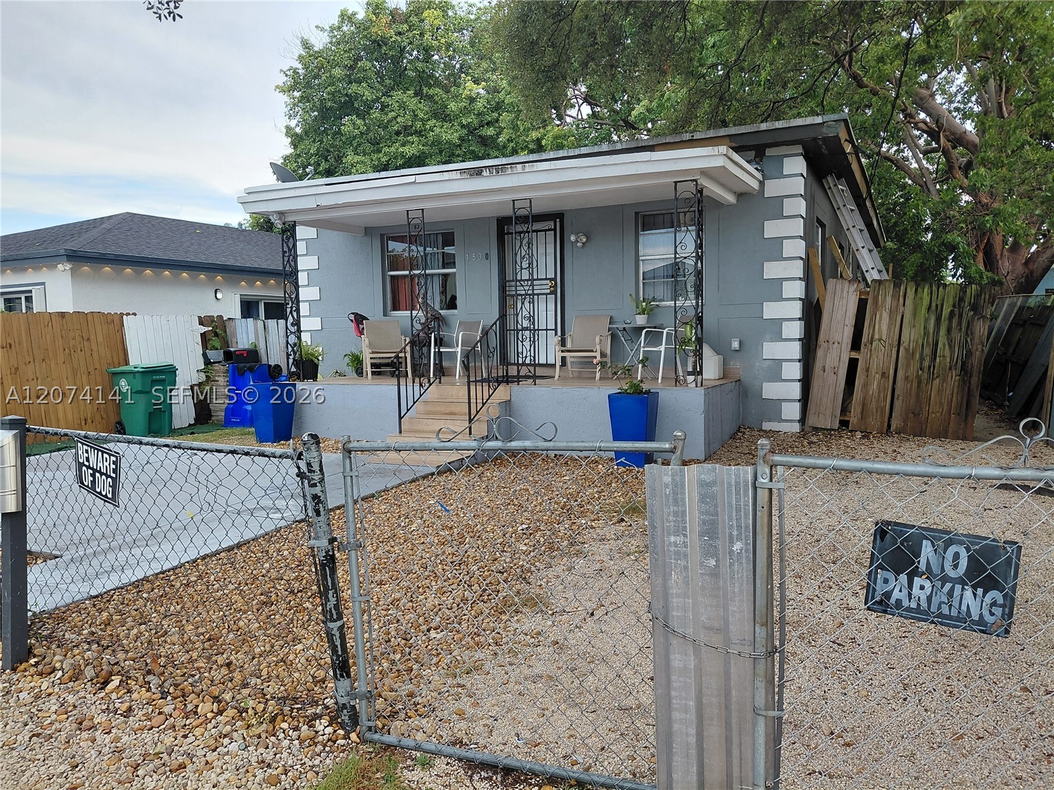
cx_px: 527
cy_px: 395
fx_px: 761
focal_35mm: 25
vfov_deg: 54.9
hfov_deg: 69.4
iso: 50
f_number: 1.8
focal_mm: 4.69
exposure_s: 1/223
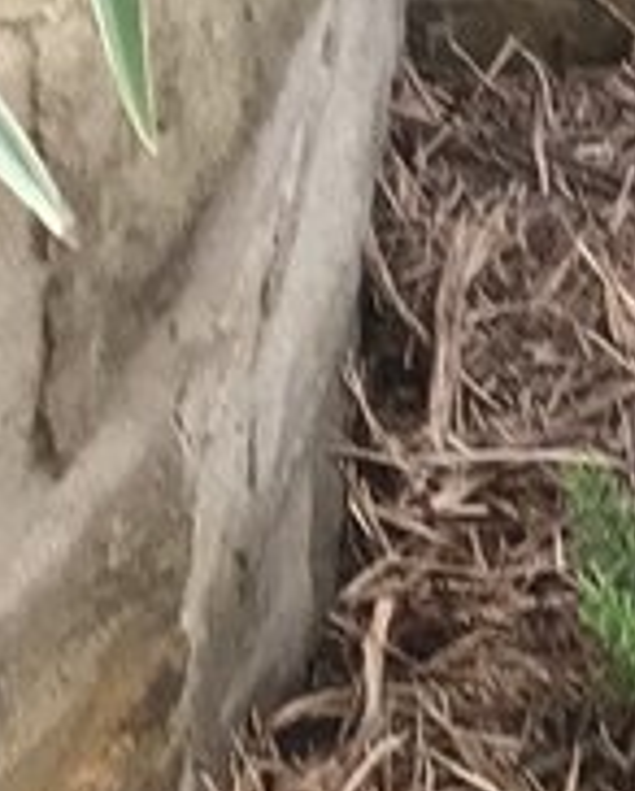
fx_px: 5629
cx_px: 439
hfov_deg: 6.5
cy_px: 369
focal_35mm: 240
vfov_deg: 8.0
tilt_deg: -45.9
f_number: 1.8
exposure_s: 1/60
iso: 25
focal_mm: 3.99
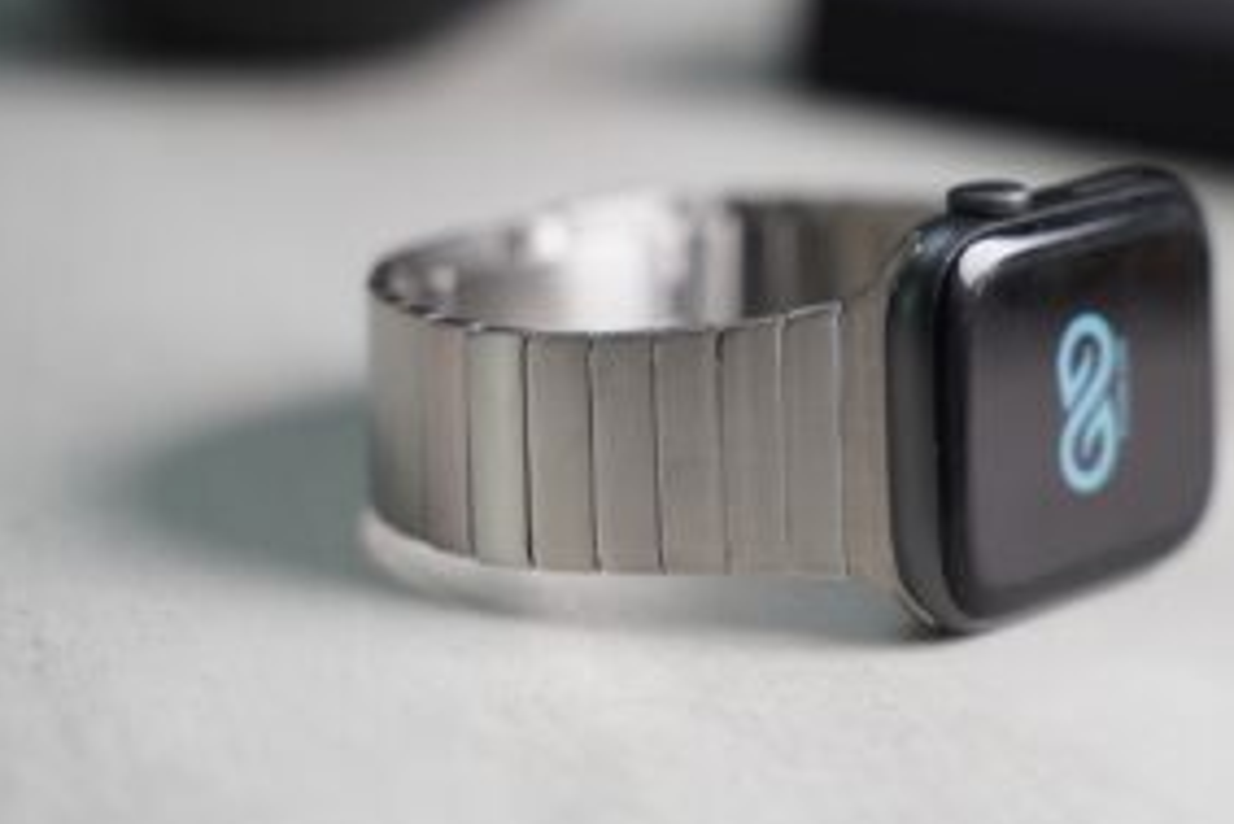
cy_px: 320
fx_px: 3635
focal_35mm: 106
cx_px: 724
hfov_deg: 19.3
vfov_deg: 12.9
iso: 800
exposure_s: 1/80
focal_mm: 75
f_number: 4
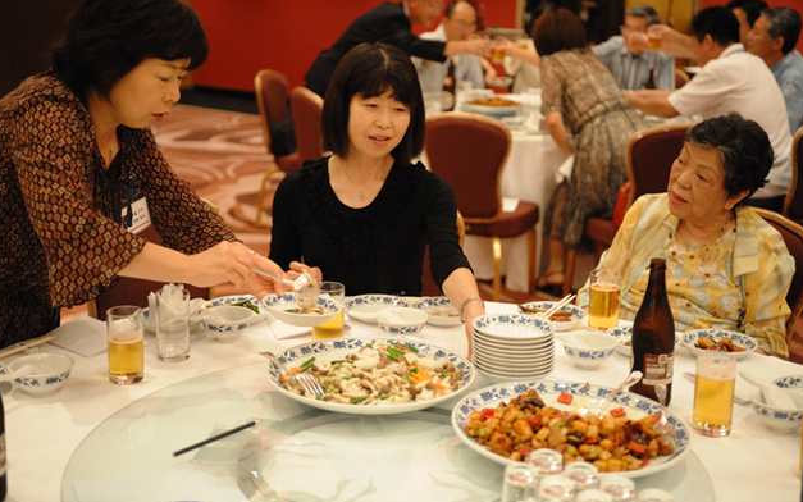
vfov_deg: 24.9
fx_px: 1138
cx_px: 397
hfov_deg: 38.9
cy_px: 231
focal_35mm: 52
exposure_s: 1/125
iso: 5000
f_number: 2.8
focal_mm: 50
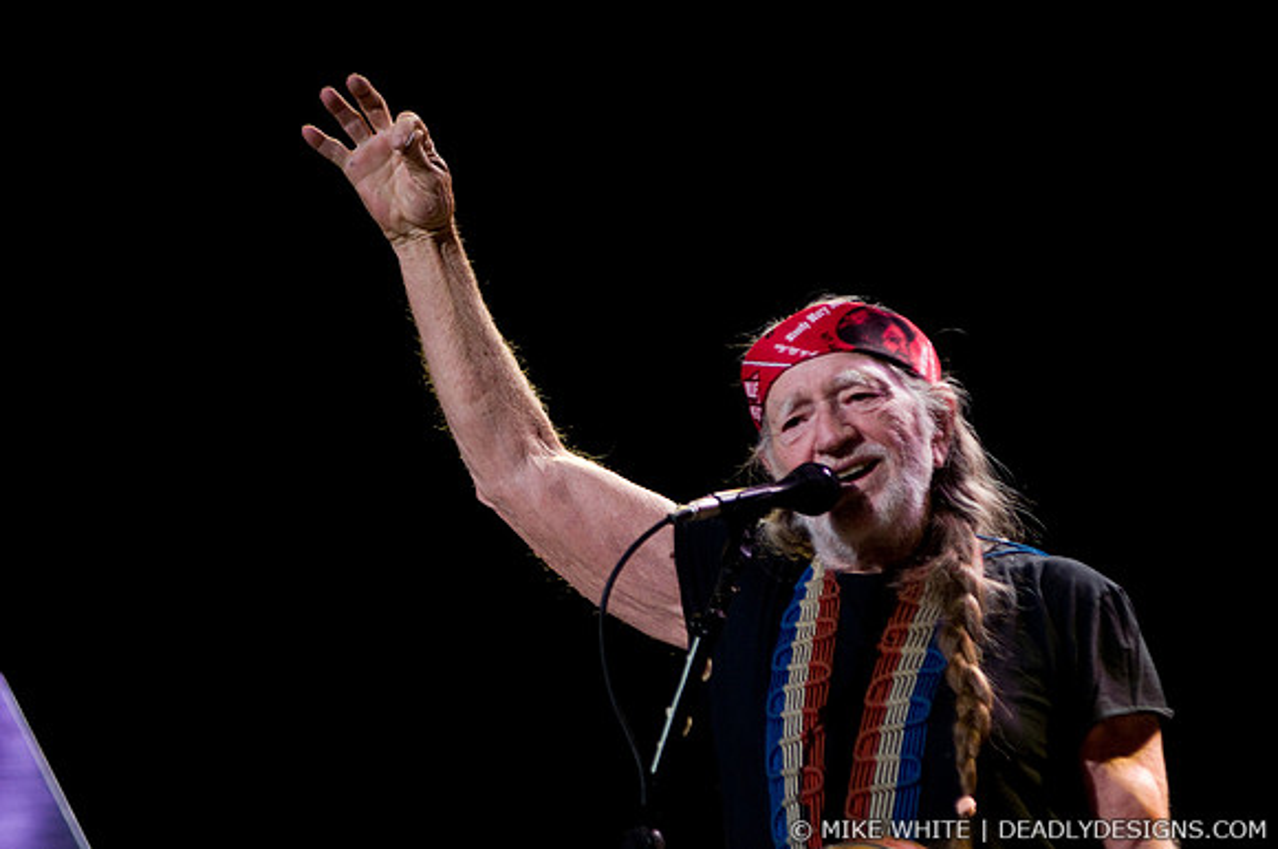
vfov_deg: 4.9
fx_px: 9837
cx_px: 639
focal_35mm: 278
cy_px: 424
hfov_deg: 7.4
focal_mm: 185
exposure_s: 1/320
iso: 800
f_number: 3.2
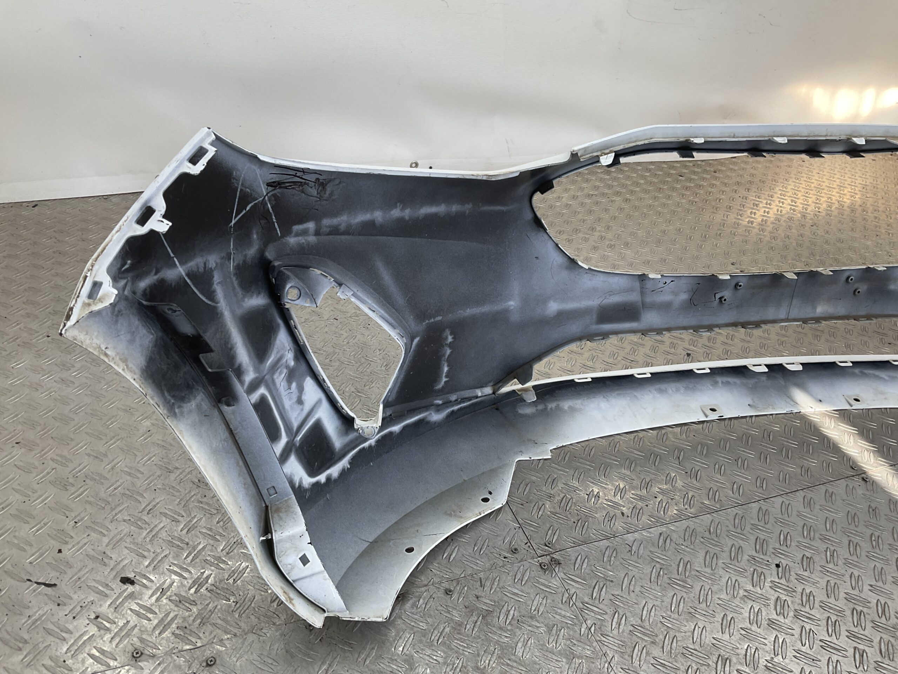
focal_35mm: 29
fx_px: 752
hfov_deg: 61.7
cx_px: 449
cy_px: 337
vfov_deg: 48.2
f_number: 1.8
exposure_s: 1/120
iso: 16
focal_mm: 3
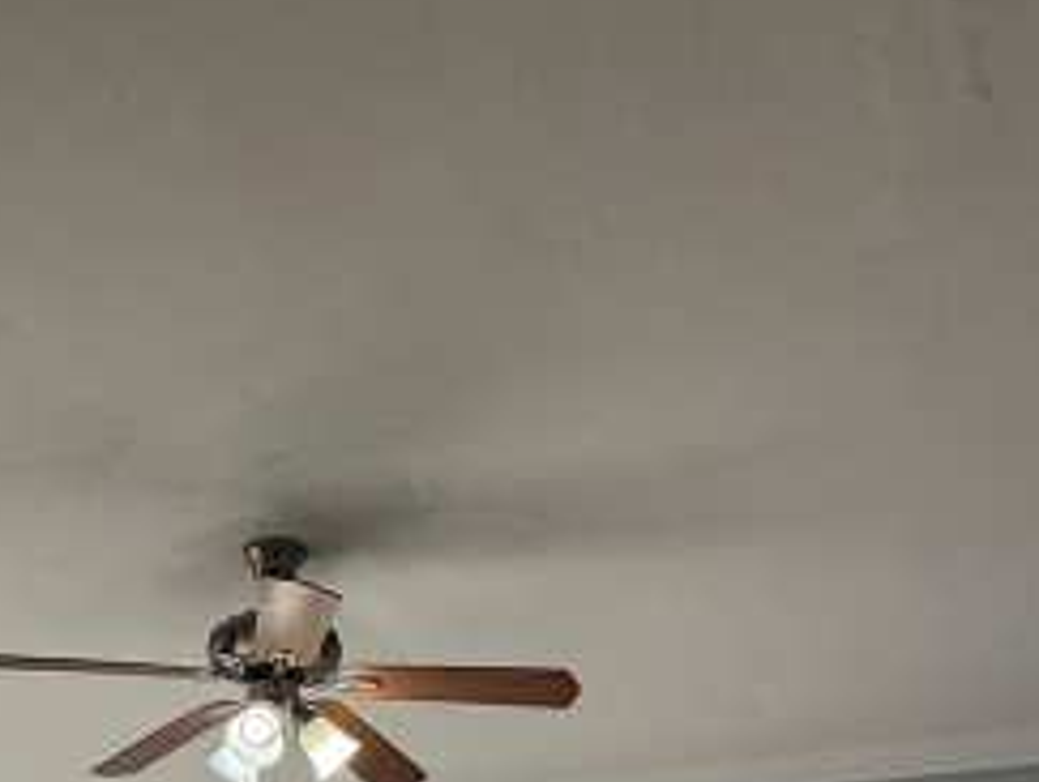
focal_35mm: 46
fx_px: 1383
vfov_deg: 23.9
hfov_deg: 40.8
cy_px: 1214
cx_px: 376
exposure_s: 1/120
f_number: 2.2
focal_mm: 2.22
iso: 25
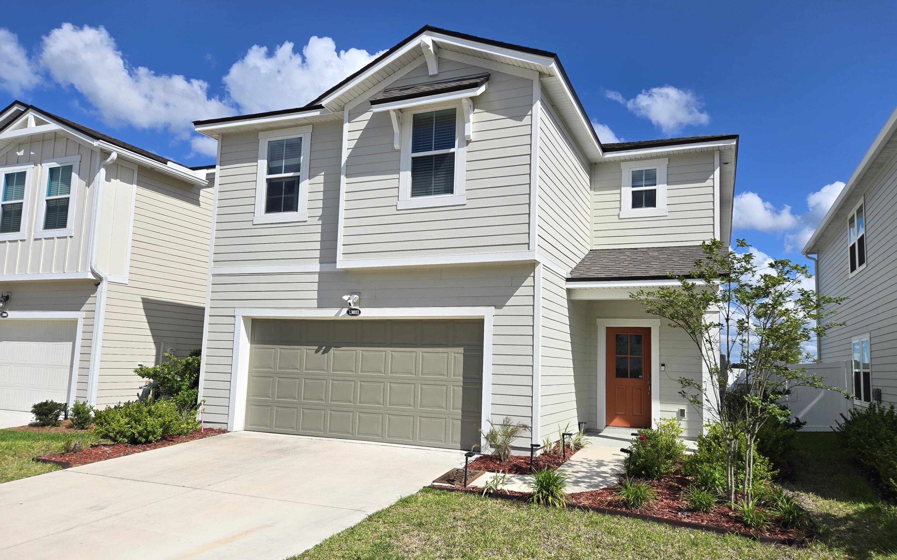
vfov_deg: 49.2
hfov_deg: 72.6
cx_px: 452
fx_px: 611
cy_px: 303
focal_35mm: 25
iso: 32
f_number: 1.8
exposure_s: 1/2921
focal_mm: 5.4
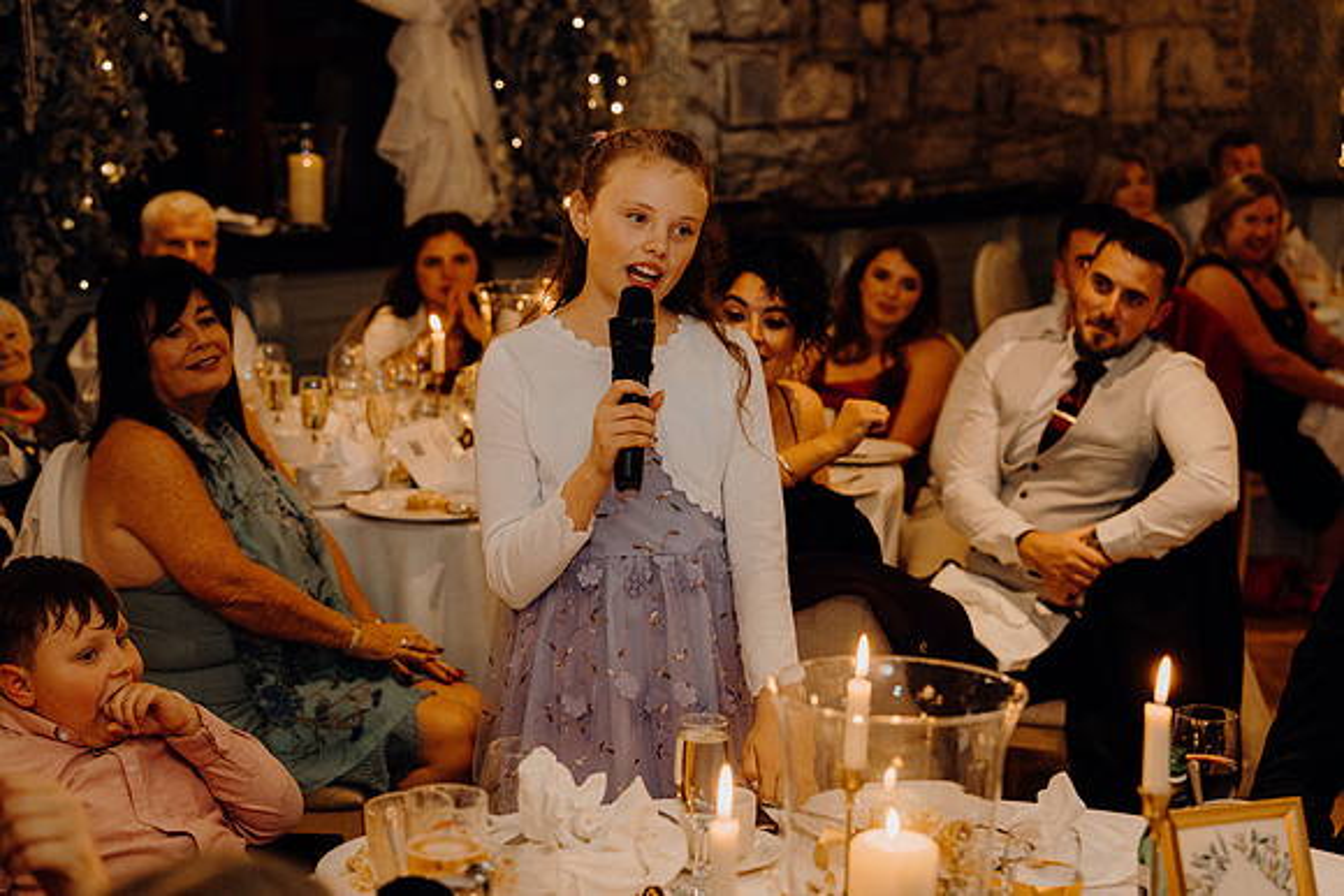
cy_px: 448
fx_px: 2614
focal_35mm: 70
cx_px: 672
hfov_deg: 28.8
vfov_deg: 19.5
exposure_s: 1/160
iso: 2500
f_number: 3.5
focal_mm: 70
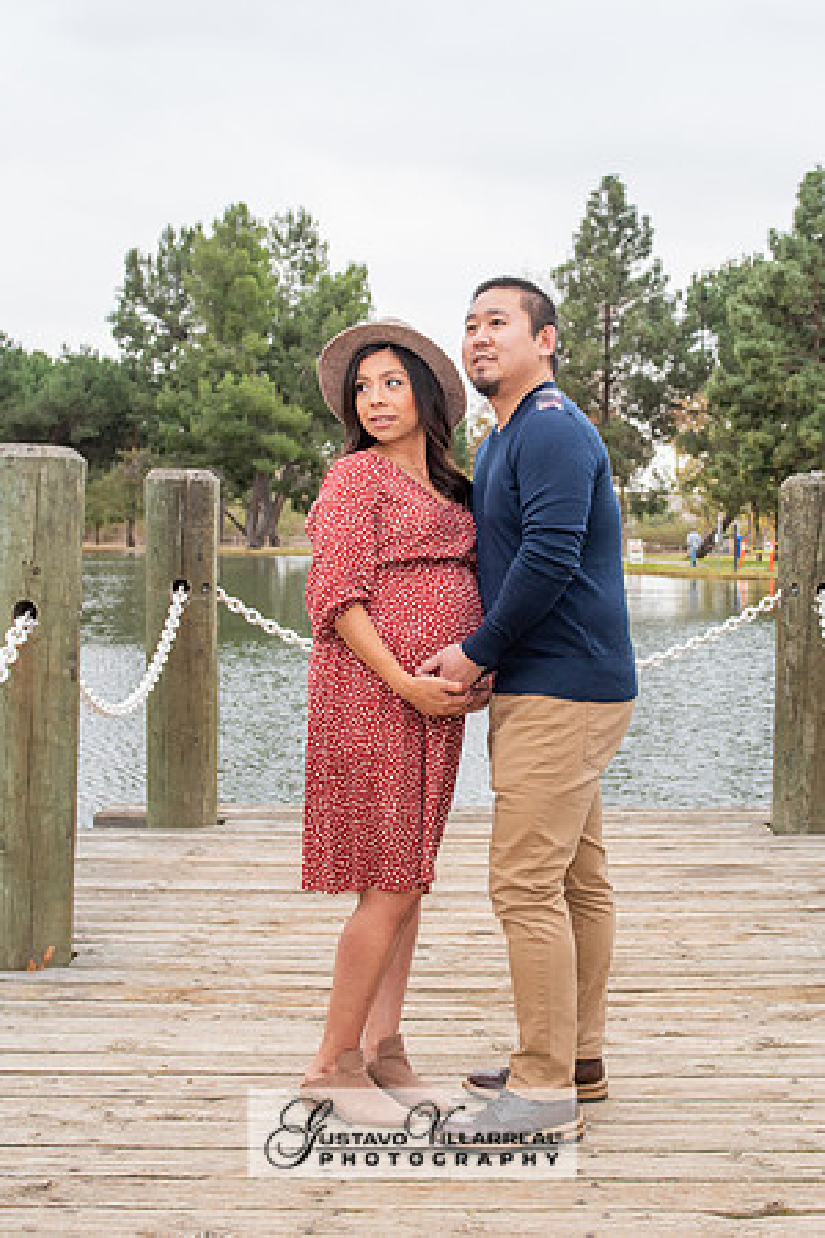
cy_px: 541
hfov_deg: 25.2
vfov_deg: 37.1
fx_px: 1843
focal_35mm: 54
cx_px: 515
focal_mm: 31
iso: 500
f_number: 5
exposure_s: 1/125
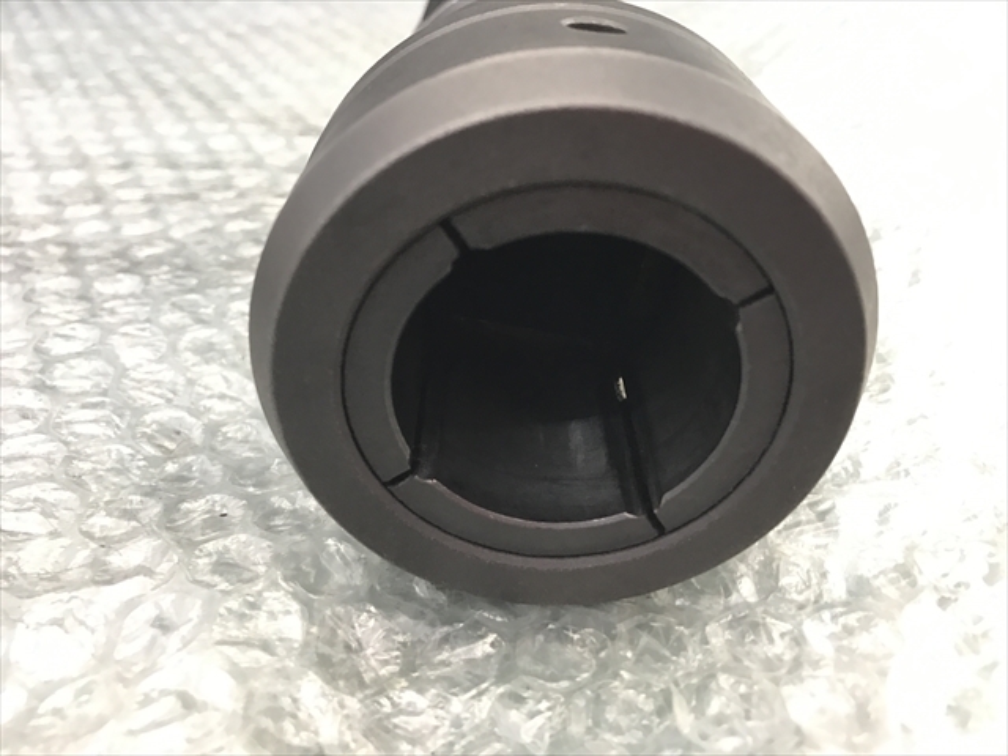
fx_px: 815
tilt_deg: -35.8
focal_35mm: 28
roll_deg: +1.7
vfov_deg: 49.7
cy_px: 378
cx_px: 504
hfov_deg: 63.4
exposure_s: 1/17
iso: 40
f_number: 1.8
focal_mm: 3.99
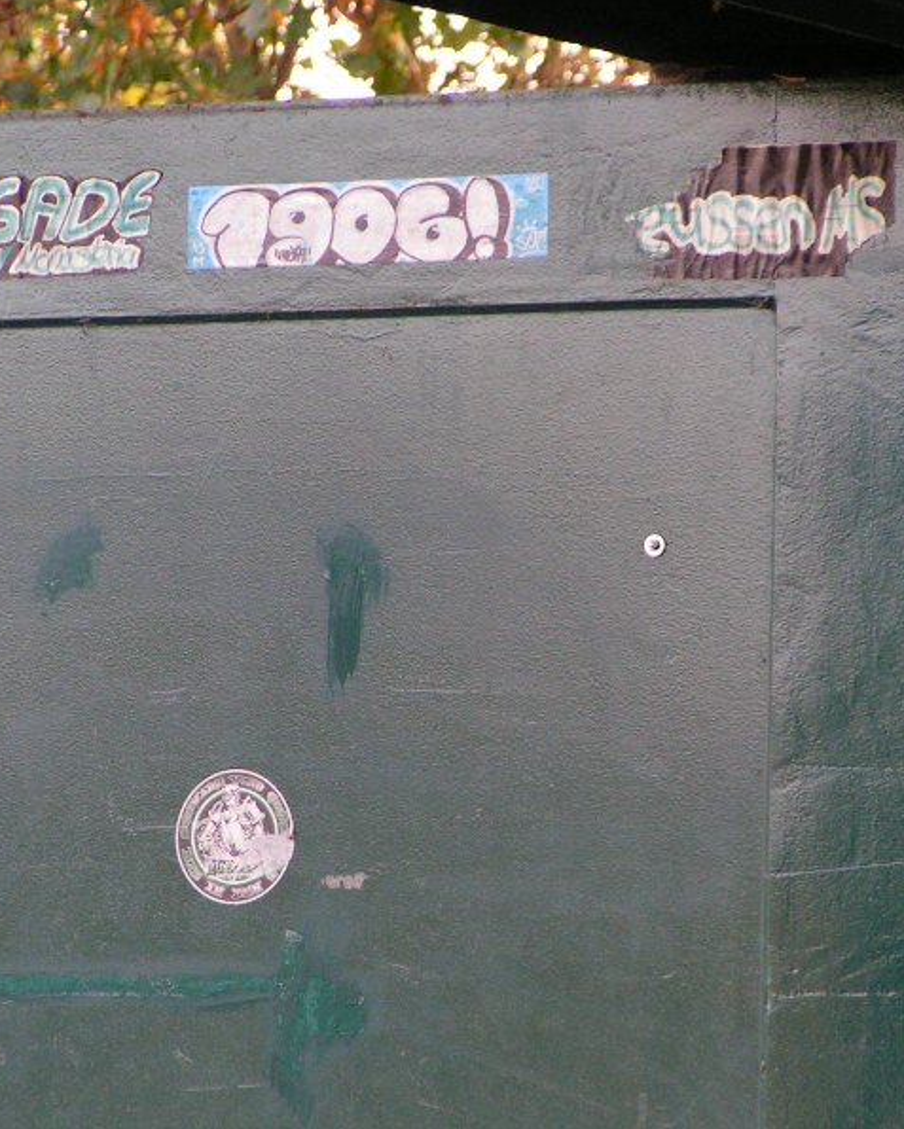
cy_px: 563
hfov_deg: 5.0
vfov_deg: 6.3
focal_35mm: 309
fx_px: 10331
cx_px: 394
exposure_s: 1/200
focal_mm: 36.1
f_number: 3.5
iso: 200
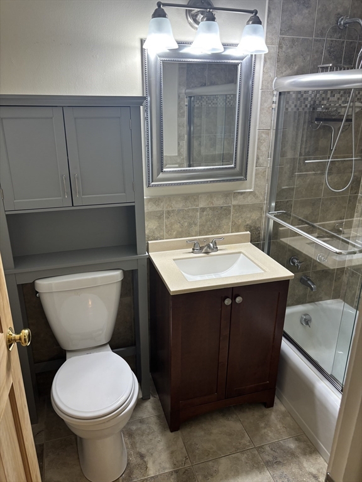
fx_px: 363
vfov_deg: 67.3
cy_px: 241
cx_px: 181
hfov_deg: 53.1
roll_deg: -1.1
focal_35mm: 26
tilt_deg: -20.3
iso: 80
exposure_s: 1/60
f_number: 1.6
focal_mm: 5.96
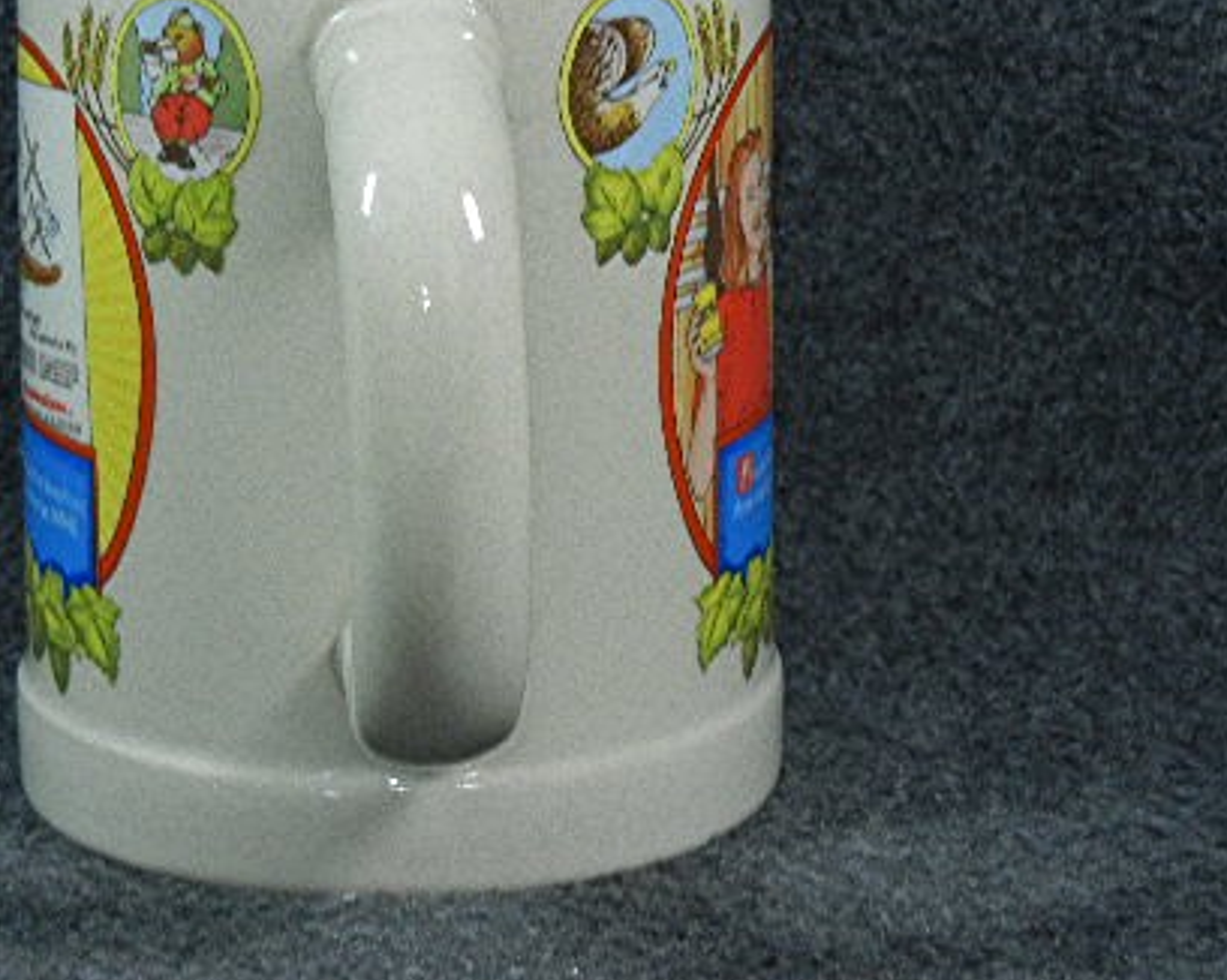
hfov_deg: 16.3
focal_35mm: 118
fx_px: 4283
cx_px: 478
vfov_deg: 13.0
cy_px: 355
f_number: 4.3
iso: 391
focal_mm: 13.9
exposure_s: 1/30
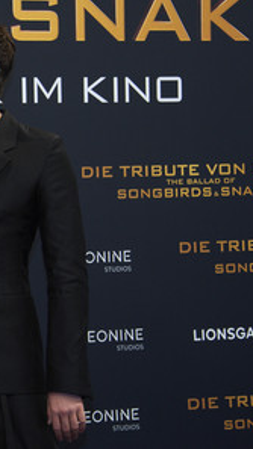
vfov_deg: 15.9
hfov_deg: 8.8
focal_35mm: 135
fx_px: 1611
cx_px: -77
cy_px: 224
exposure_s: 1/200
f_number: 5.6
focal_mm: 85
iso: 1000
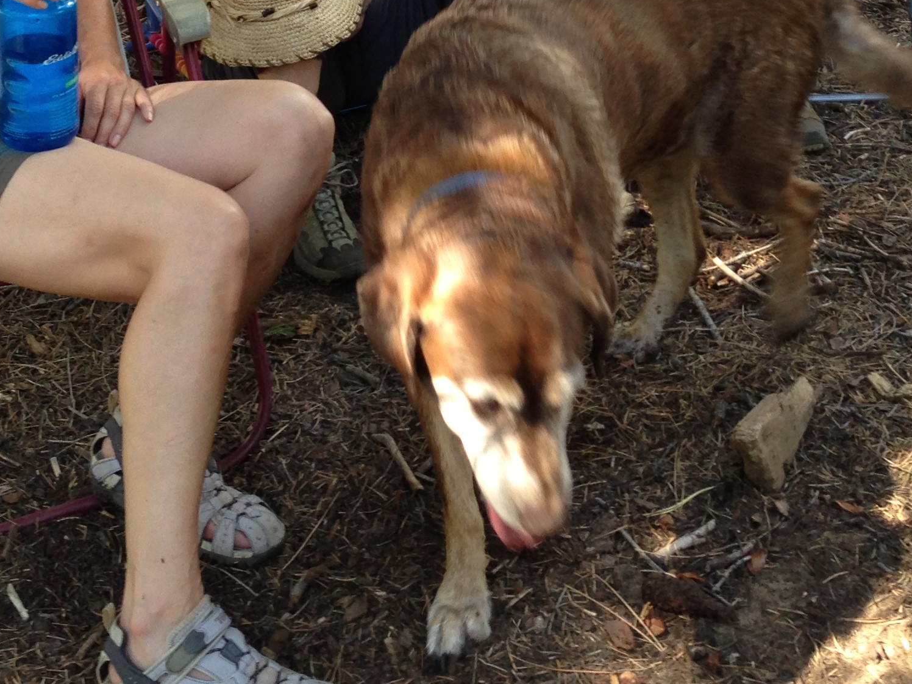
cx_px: 312
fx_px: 1897
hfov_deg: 26.9
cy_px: -22
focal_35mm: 72
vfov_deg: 19.8
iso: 64
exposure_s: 1/40
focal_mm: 4.13
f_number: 2.4
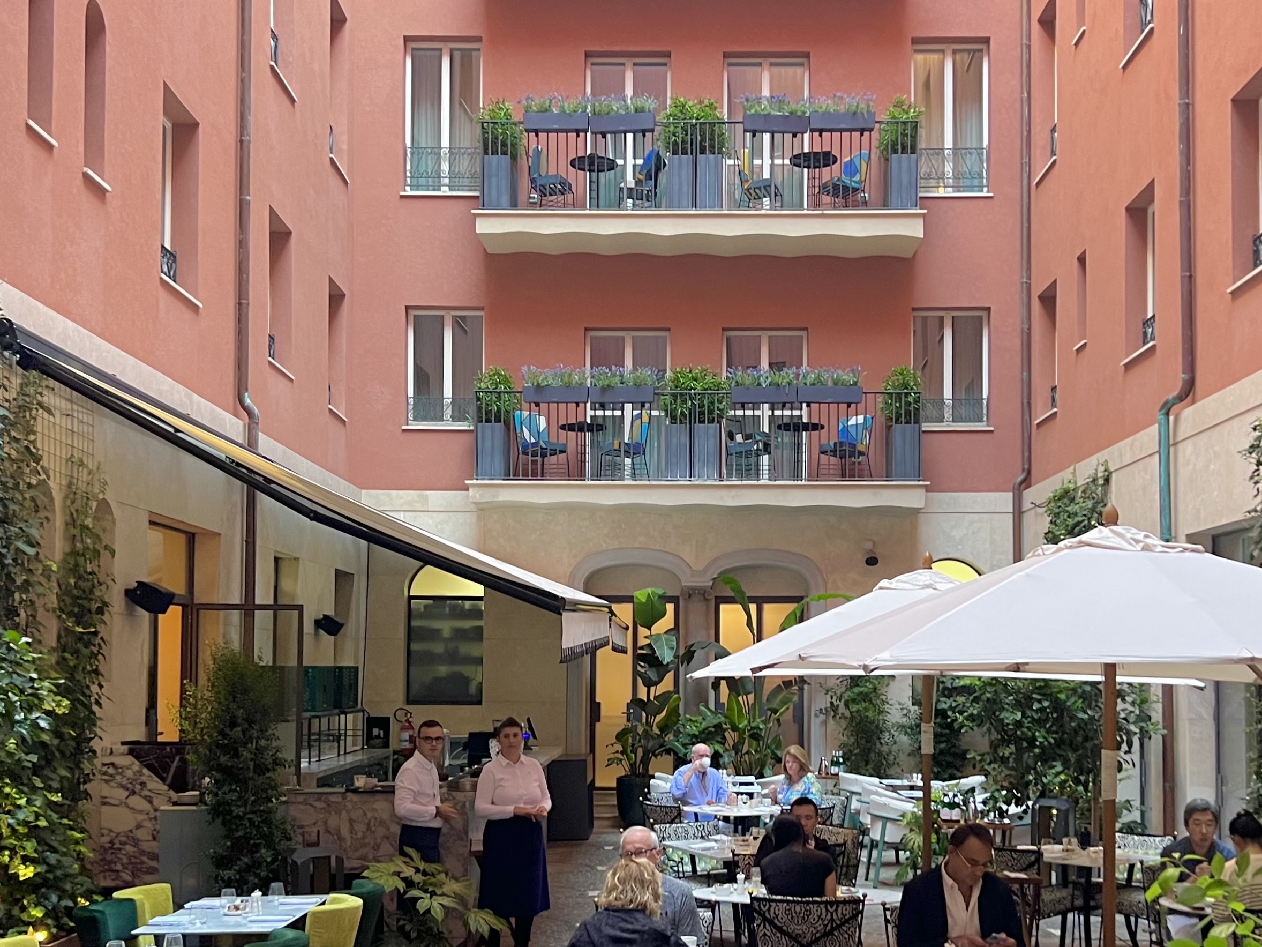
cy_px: 586
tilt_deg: +1.0
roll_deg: -1.1
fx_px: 1604
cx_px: 684
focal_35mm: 44
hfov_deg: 42.9
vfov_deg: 32.7
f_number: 1.5
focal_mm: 5.7
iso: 160
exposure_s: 1/60
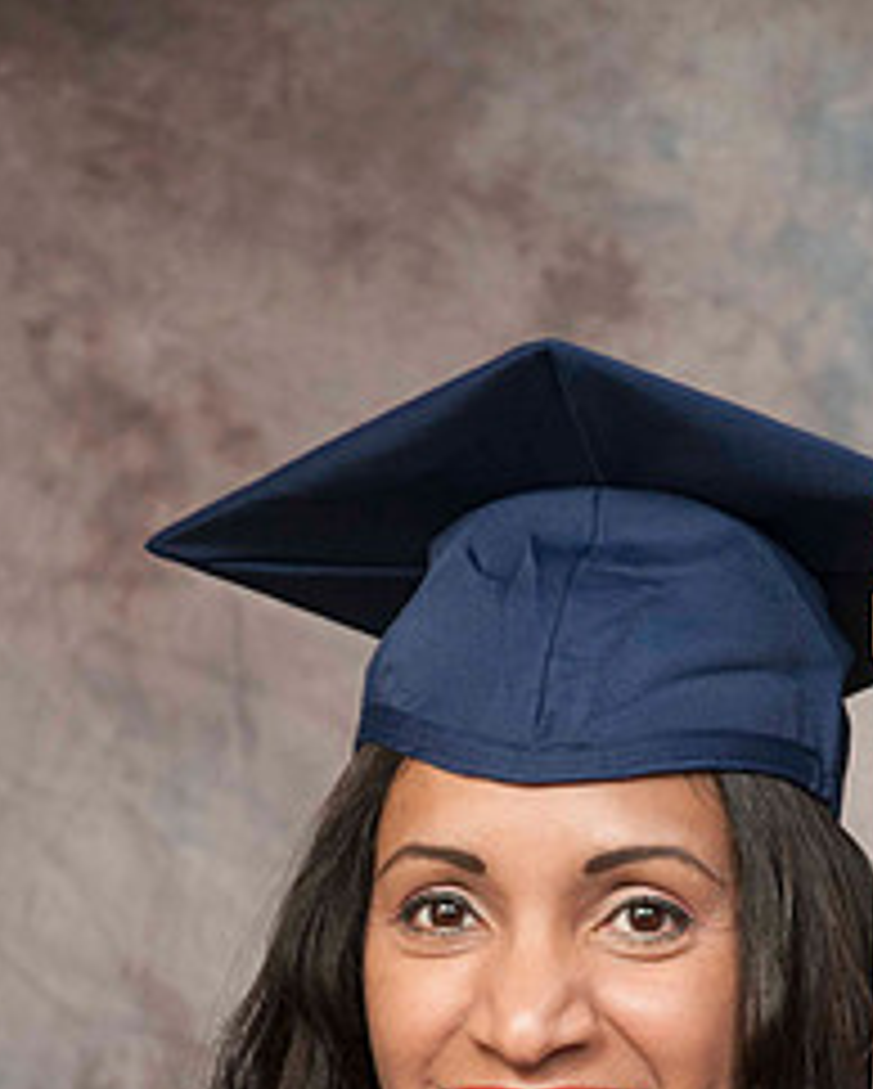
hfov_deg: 5.9
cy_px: 972
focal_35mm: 261
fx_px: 8419
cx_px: 529
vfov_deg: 7.4
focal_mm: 100
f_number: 5.6
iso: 200
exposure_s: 1/125
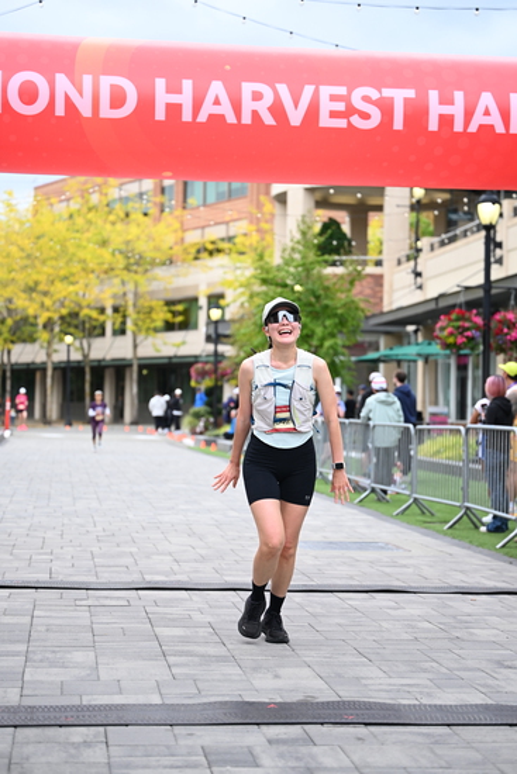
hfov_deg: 19.5
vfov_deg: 28.8
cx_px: 258
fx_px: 1507
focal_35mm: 70
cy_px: 387
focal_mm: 70
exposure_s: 1/2000
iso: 640
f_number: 2.8
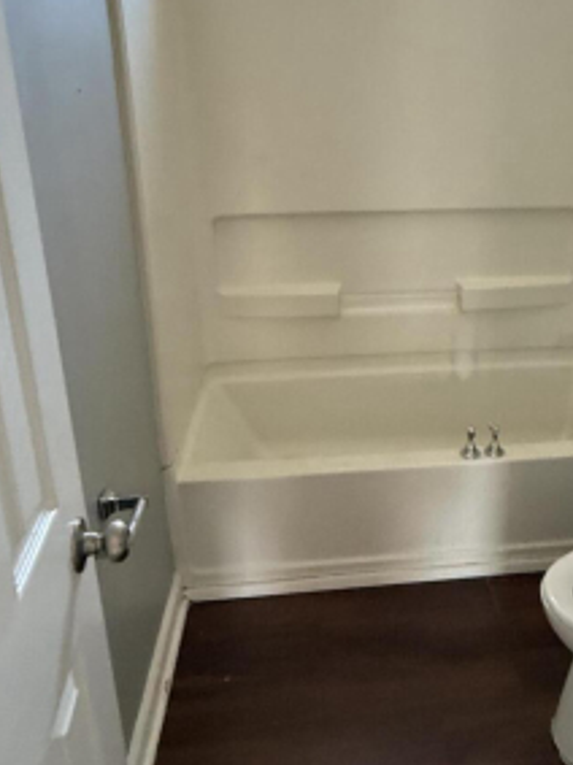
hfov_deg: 42.2
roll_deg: +0.2
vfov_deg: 55.1
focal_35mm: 33
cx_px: 392
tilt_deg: -18.6
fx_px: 729
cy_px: 315
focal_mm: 2.22
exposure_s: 1/60
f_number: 2.2
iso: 500
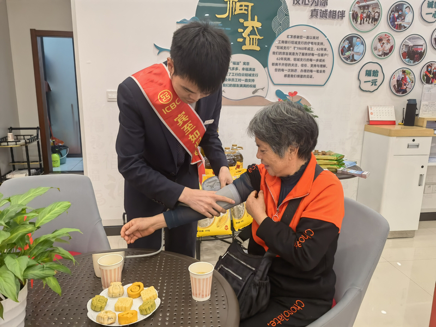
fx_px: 340
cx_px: 218
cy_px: 164
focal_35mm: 27
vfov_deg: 51.4
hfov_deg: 65.3
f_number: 1.8
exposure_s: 1/166
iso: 500
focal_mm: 5.54
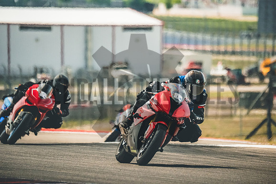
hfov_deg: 3.4
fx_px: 4601
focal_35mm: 600
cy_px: 92
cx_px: 138
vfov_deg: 2.3
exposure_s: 1/2500
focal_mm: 400
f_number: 5.6
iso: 2000
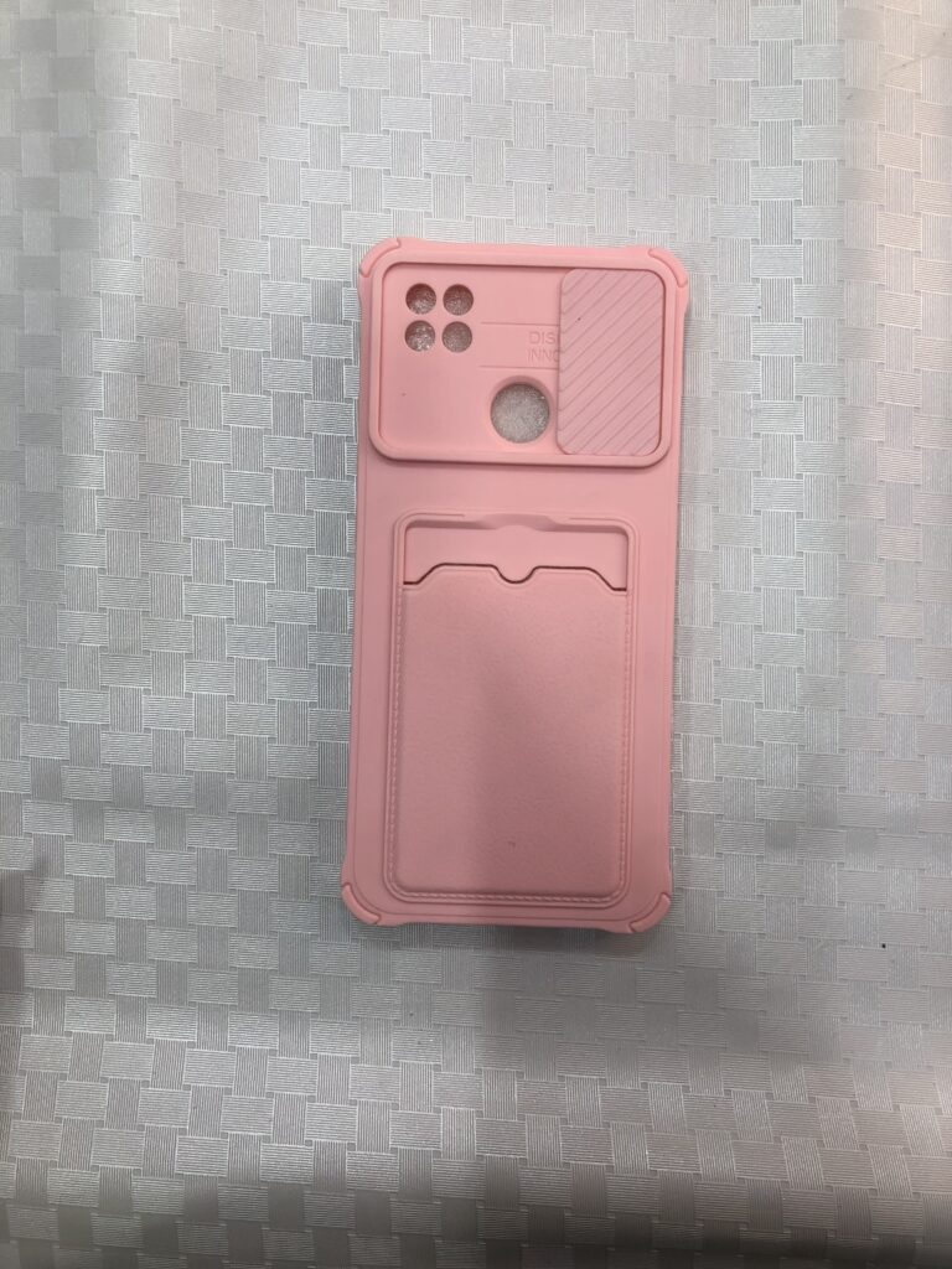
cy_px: 634
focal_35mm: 28
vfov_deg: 63.4
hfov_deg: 49.7
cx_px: 476
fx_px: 1027
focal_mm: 4
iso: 20
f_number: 1.8
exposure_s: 1/120
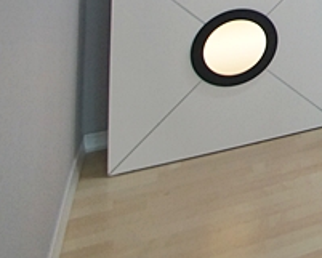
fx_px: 534
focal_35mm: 56
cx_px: 578
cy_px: -167
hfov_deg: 21.6
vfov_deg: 21.2
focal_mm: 10
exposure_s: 1/200
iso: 800
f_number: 4
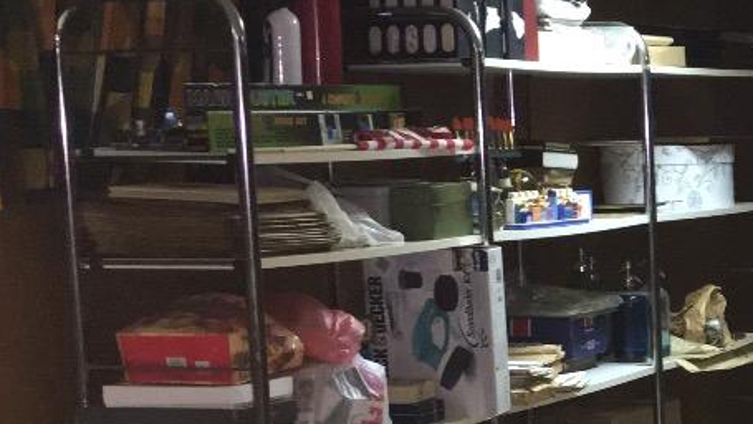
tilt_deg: -7.5
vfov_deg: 12.0
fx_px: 1997
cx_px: 990
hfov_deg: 19.6
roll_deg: -0.7
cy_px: 374
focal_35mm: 100
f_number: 2.2
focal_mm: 4.15
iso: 100
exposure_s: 1/16
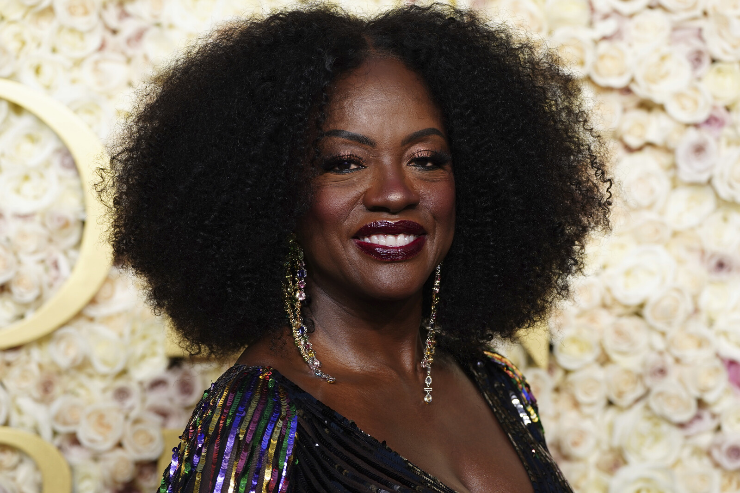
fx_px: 3638
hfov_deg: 11.6
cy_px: 246
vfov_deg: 7.8
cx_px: 370
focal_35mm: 177
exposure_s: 1/800
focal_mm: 177
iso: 800
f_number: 6.3
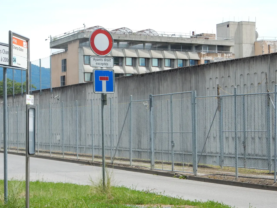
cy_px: 104
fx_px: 672
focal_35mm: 84
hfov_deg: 23.3
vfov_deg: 17.6
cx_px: 138
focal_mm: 14.9
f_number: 5
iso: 125
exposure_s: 1/400
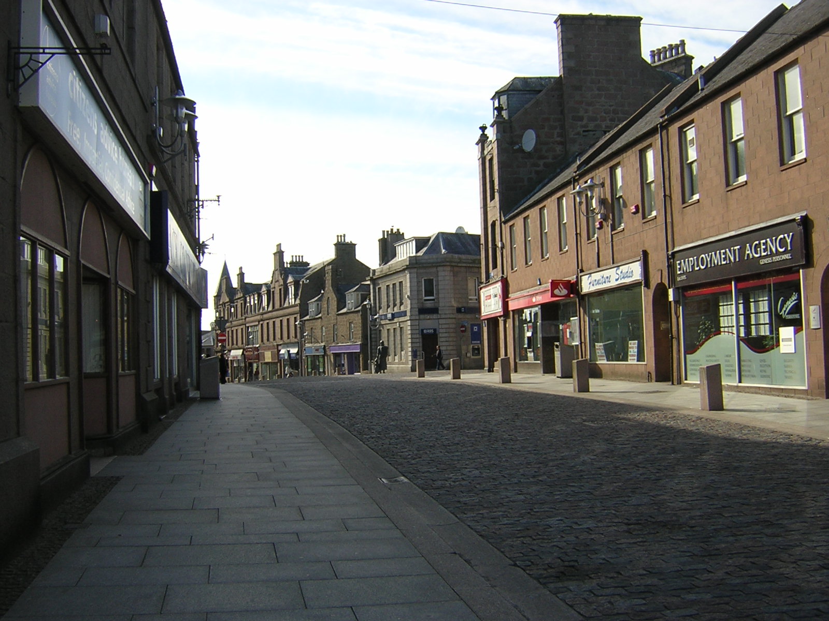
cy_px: 310
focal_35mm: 36
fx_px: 862
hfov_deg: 51.4
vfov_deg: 39.7
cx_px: 414
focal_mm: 4.7
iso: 100
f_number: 5.2
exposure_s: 1/208
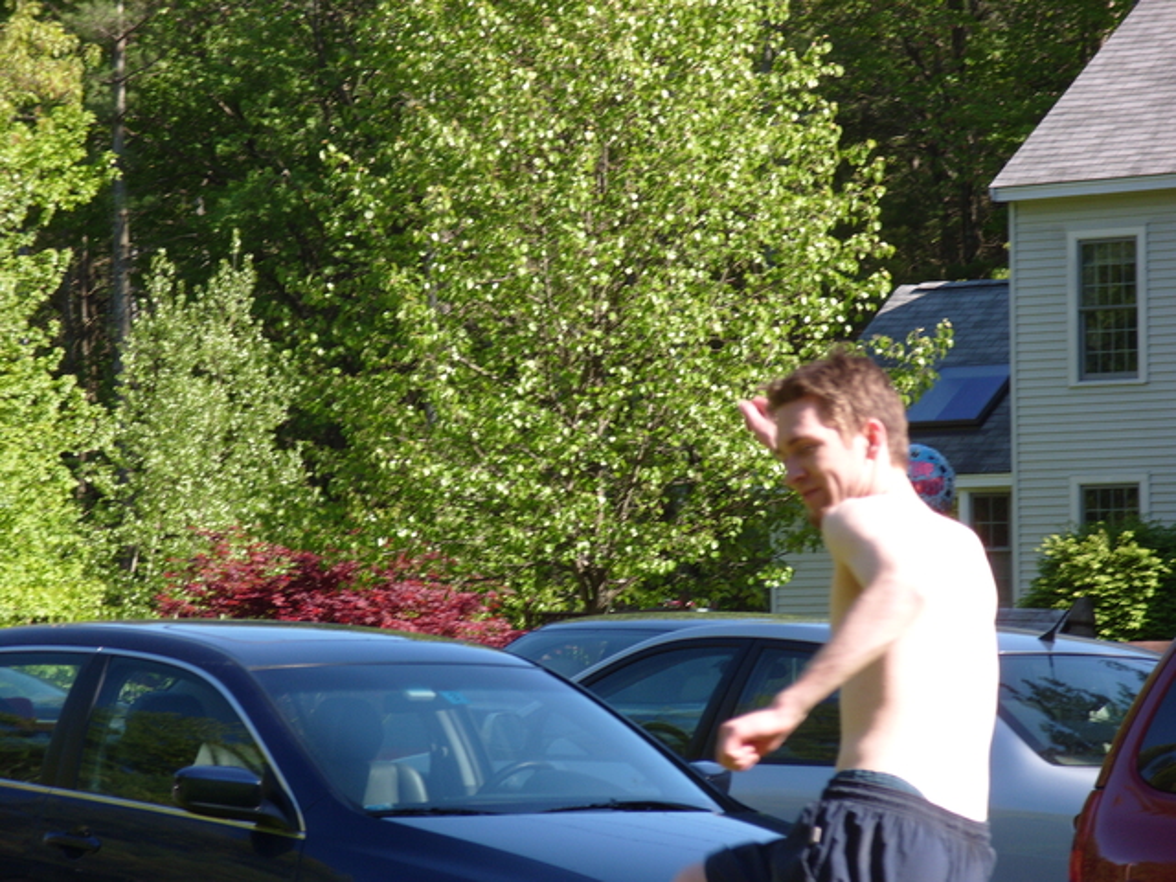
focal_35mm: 175
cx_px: 588
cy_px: 441
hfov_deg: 11.3
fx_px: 5945
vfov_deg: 8.5
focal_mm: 39
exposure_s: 1/350
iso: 80
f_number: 4.9
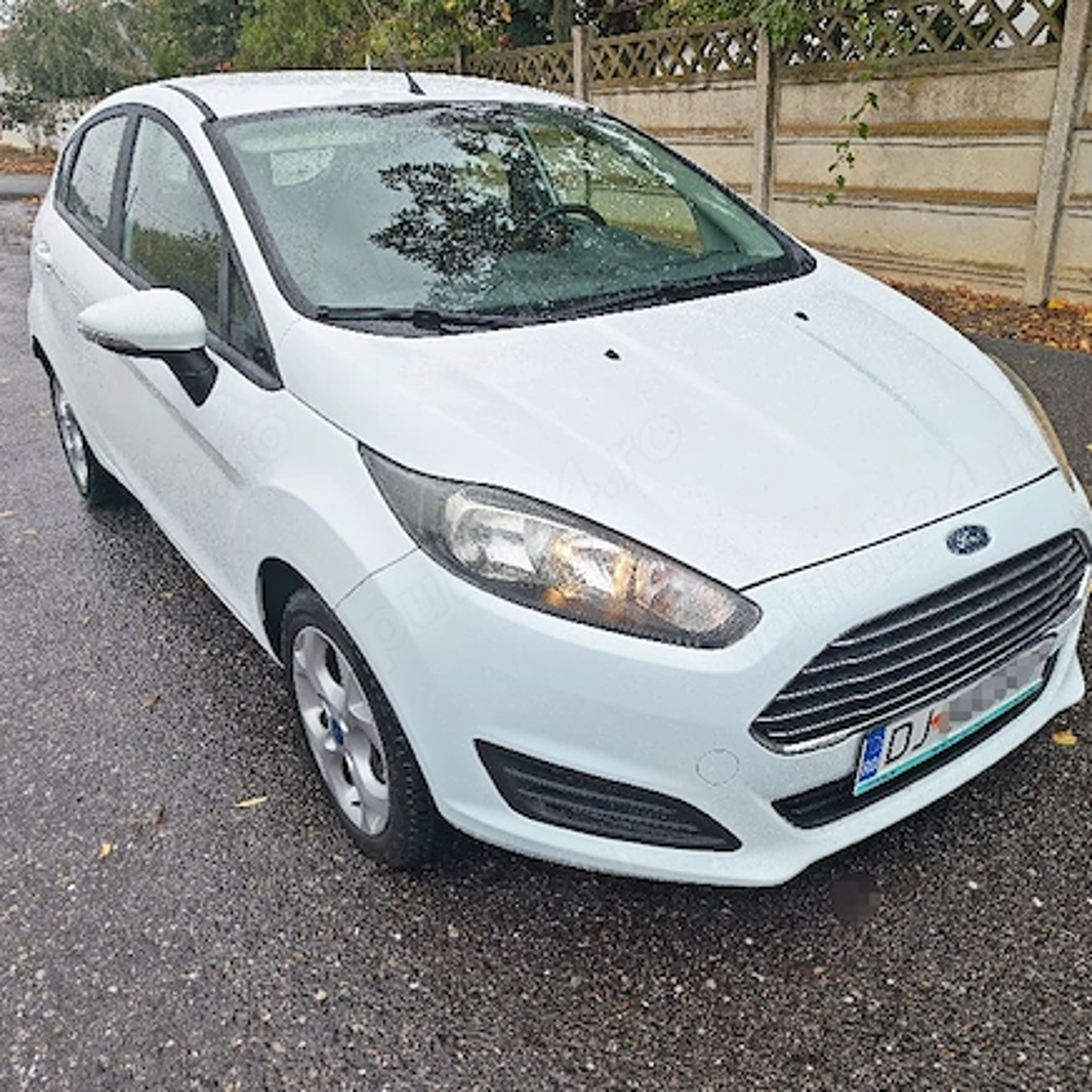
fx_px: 999
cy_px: 546
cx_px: 619
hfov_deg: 57.1
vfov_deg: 57.3
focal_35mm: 28
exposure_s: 1/1111
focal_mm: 5.4
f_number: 1.6
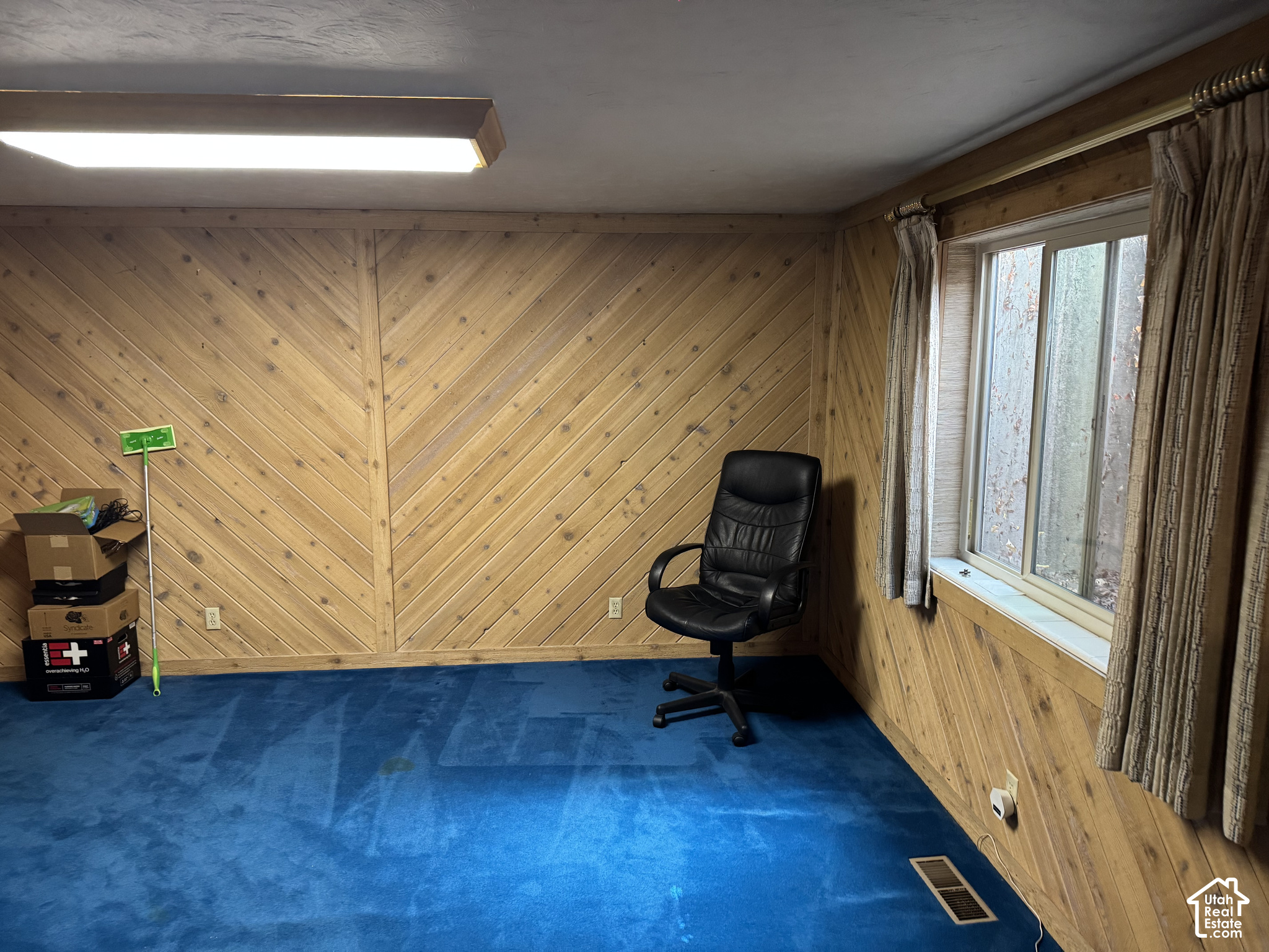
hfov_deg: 71.6
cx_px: 634
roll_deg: +0.9
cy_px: 476
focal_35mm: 24
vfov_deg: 56.8
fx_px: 880
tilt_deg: -10.0
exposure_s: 1/60
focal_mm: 6.76
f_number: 1.78
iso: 400
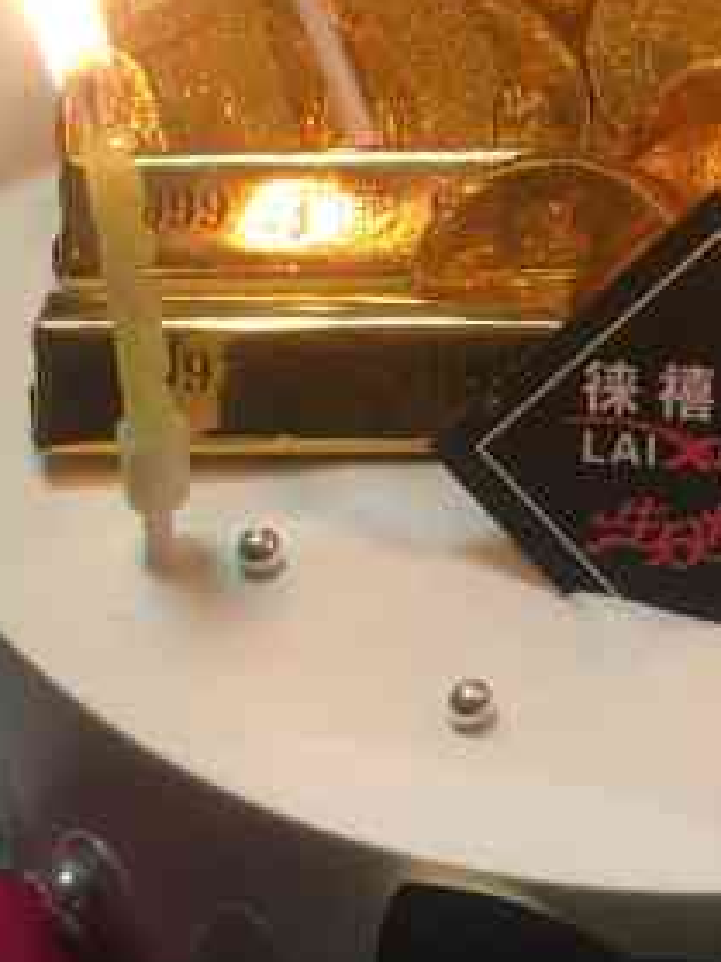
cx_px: 790
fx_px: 2696
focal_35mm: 97
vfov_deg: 20.0
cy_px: 188
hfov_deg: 14.9
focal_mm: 4.15
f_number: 2.2
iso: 32
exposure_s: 1/17
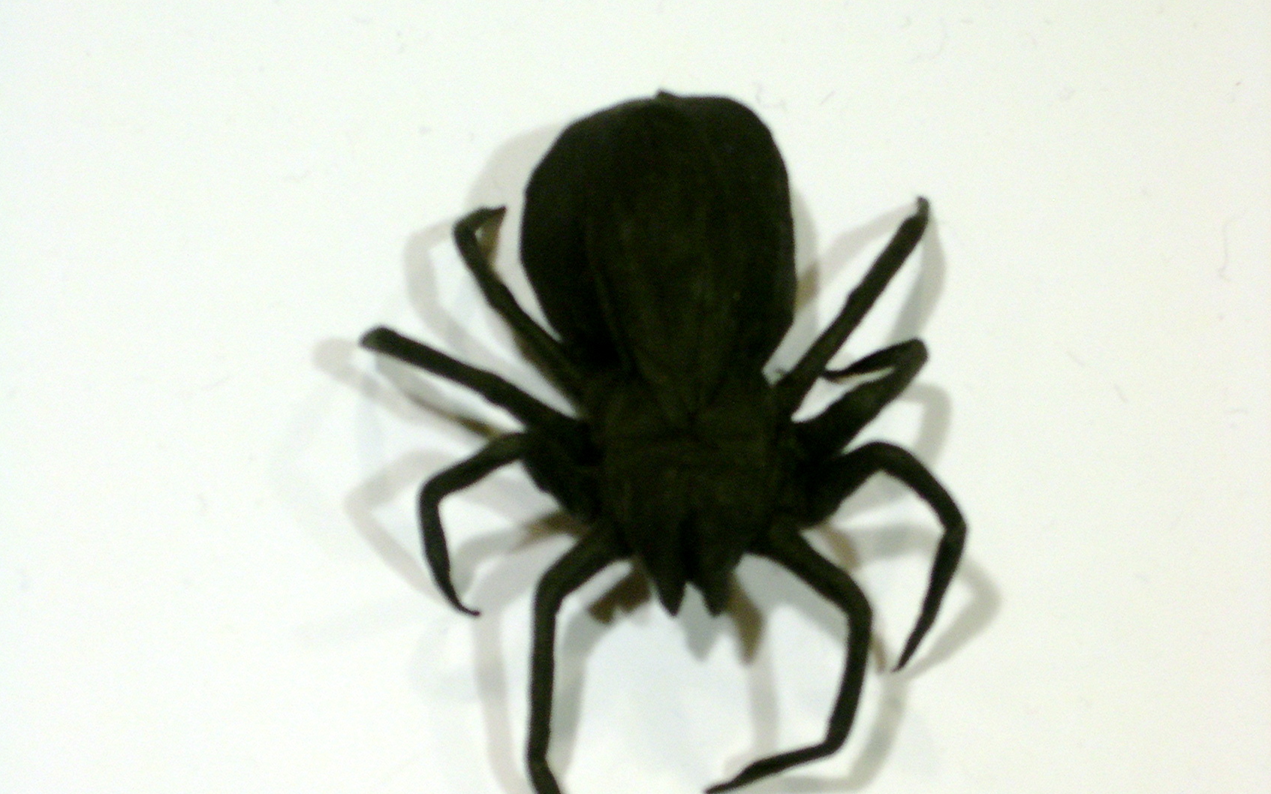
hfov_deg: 15.1
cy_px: 609
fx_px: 4780
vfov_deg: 9.5
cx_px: 633
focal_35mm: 138
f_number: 4.6
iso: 100
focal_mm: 20.5
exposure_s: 1/71.8
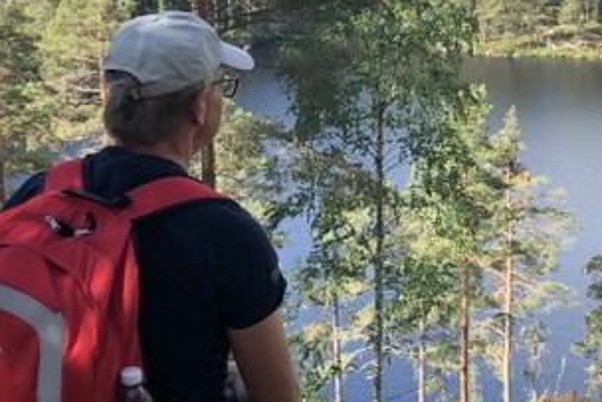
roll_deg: -1.4
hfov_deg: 21.2
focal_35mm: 92
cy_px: 184
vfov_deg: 14.9
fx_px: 1539
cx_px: 632
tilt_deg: -11.0
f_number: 1.8
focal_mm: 3.99
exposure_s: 1/857
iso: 20
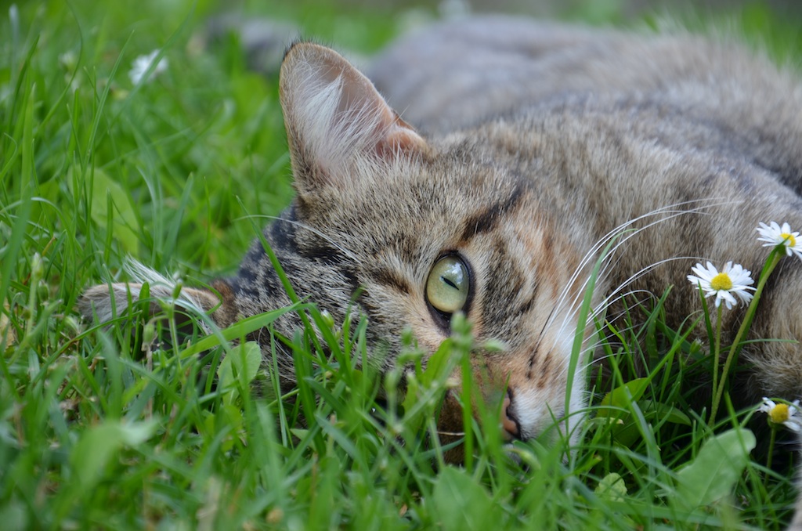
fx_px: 3501
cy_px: 266
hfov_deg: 13.1
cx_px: 401
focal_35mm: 158
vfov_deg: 8.7
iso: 100
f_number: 5.6
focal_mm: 105
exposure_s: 1/60
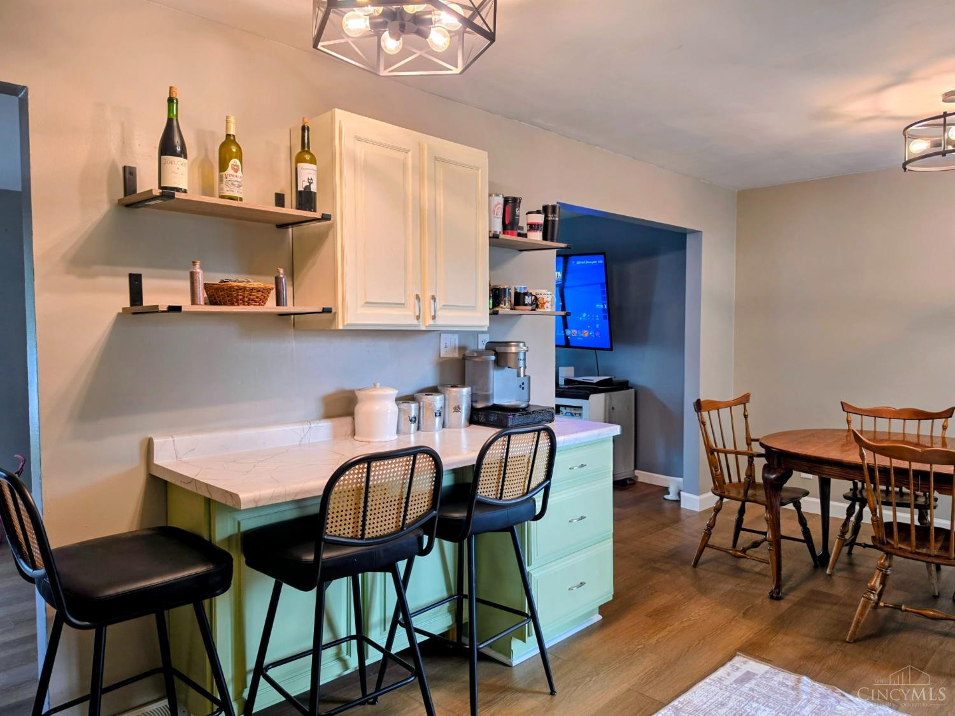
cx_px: 478
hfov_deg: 73.9
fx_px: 634
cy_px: 358
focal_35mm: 23
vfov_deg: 58.9
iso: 64
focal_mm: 6.5
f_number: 1.4
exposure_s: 1/120
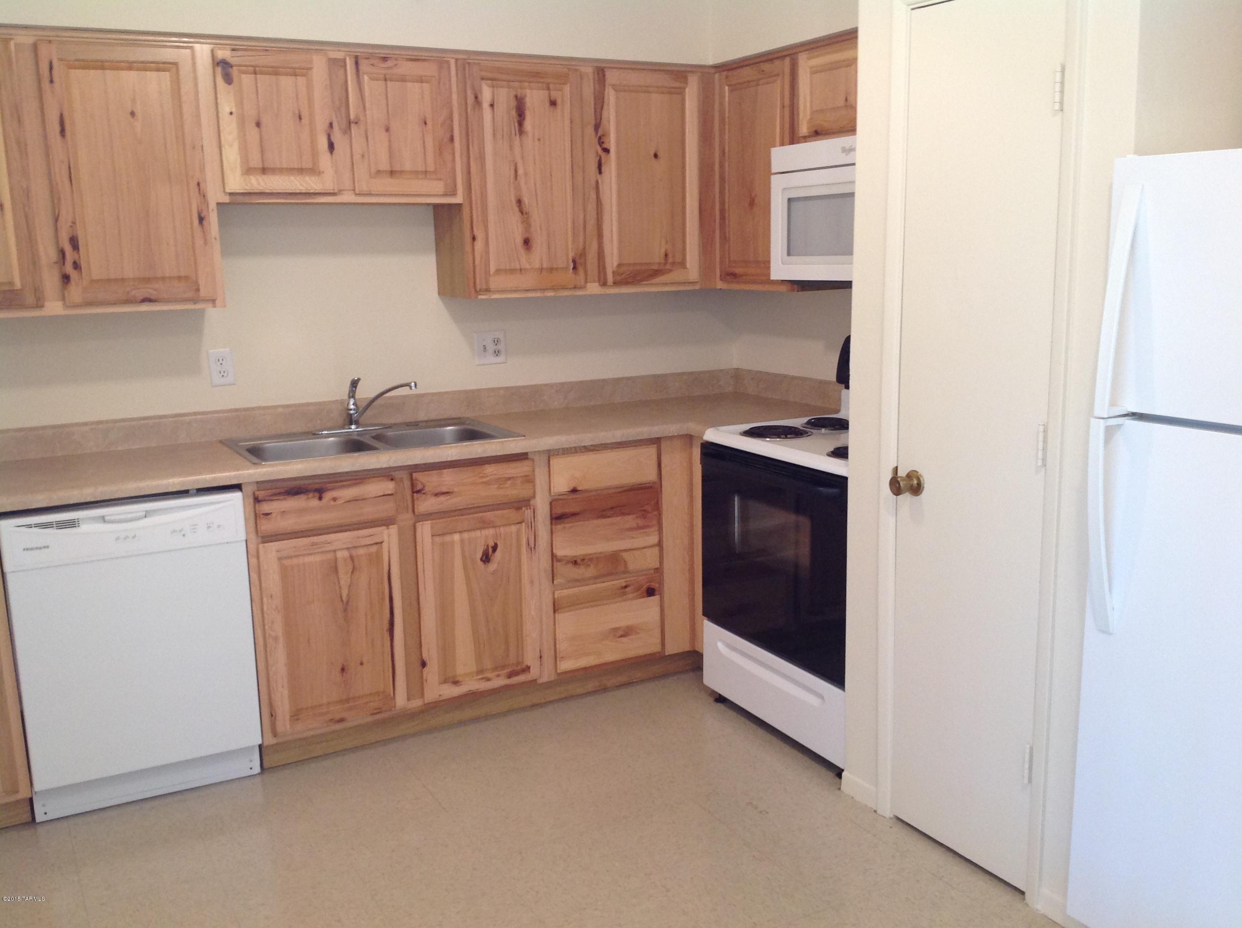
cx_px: 621
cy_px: 464
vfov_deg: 40.6
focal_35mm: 35
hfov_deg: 52.7
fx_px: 1254
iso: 125
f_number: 2.4
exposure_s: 1/15
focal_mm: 4.28
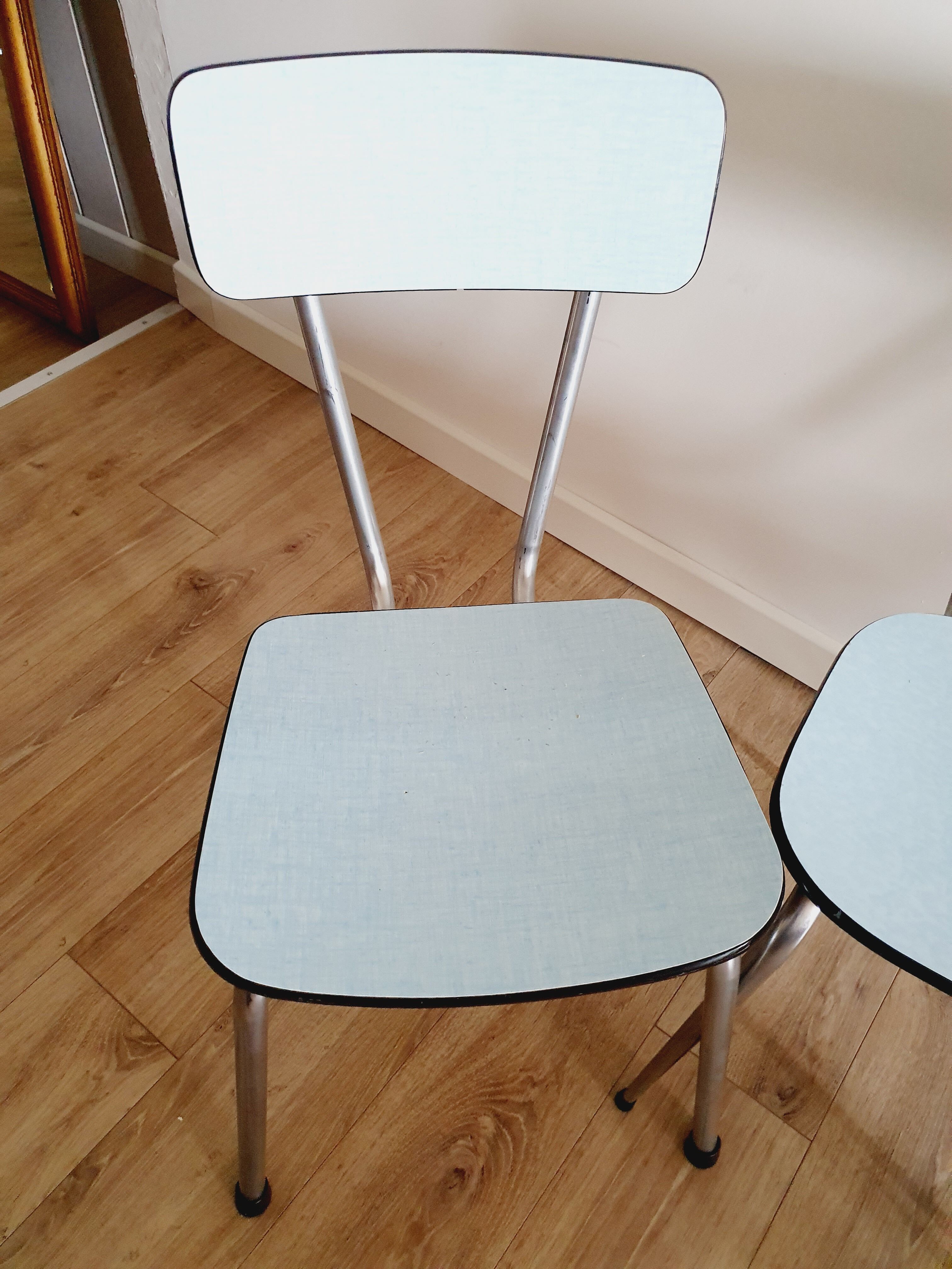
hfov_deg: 53.1
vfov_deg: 67.3
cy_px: 634
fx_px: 953
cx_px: 476
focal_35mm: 26
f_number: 1.5
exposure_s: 1/50
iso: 500
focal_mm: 4.32
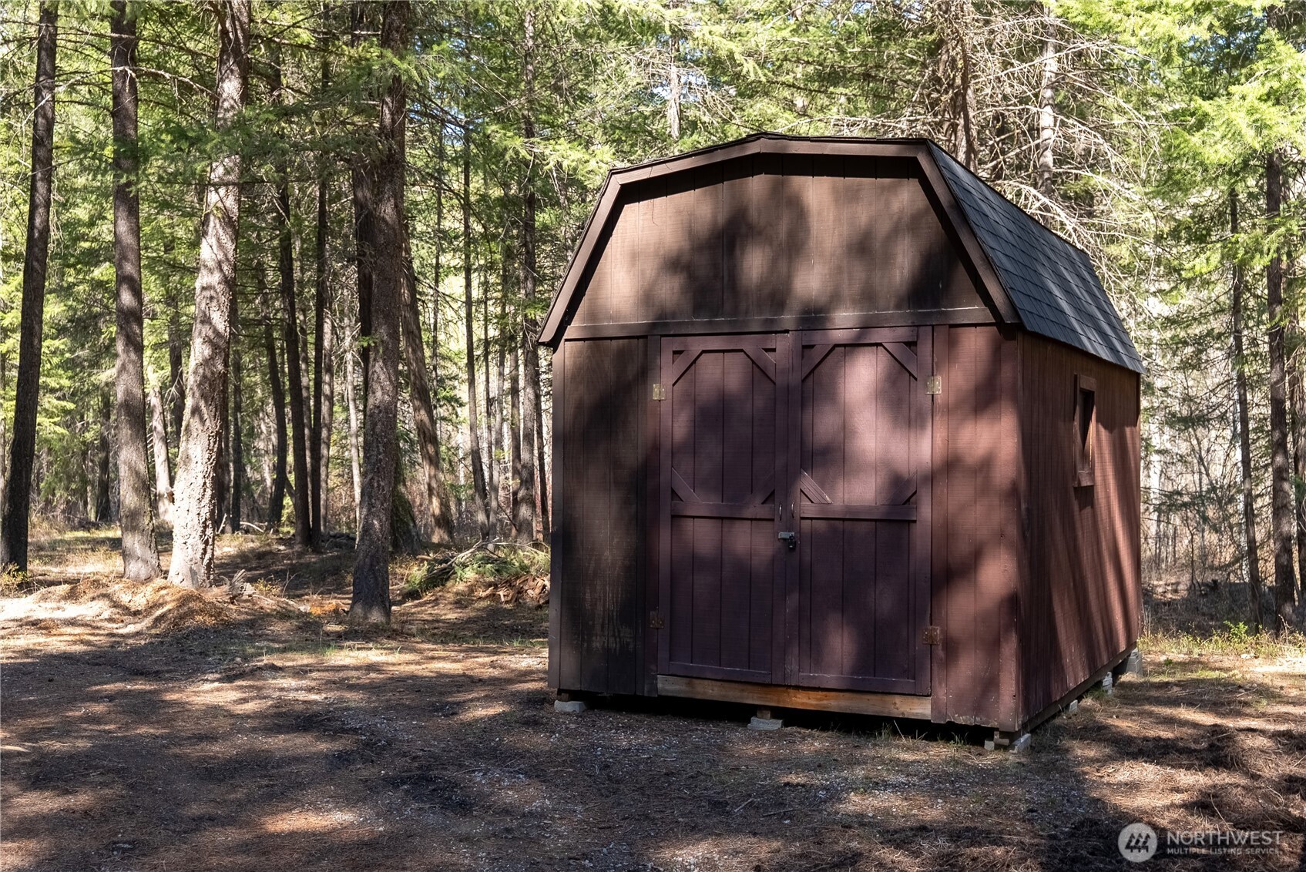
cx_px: 653
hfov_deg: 50.9
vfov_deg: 35.3
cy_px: 436
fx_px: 1372
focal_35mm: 38
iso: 125
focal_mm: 37.8
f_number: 4.5
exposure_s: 1/5000
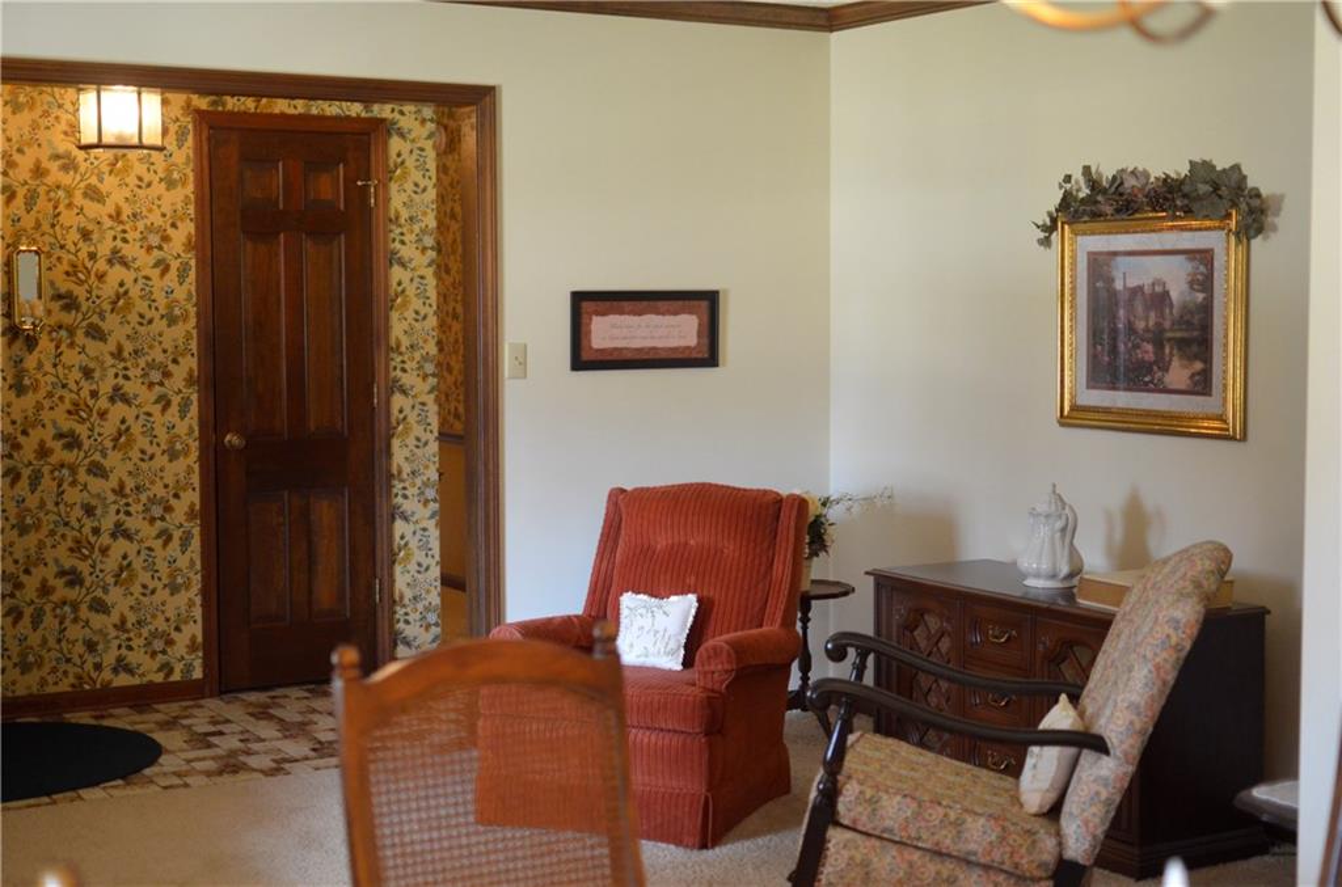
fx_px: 1952
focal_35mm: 52
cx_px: 671
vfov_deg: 25.6
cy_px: 444
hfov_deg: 37.9
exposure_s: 1/250
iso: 1600
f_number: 2
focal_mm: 35
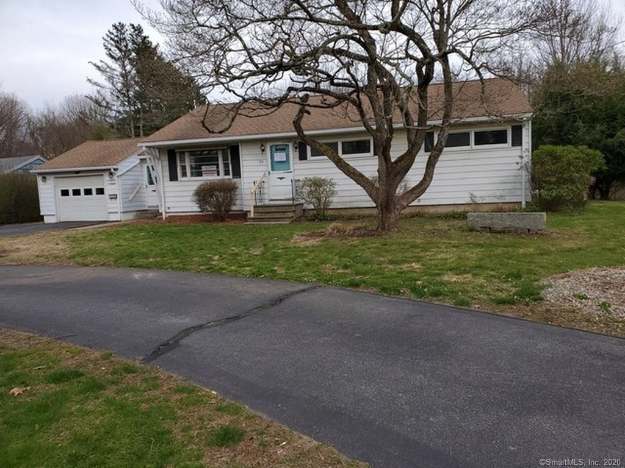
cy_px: 234
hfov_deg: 67.3
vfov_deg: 53.1
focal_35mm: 26
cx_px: 312
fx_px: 469
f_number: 2.4
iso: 50
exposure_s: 1/488
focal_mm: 4.3
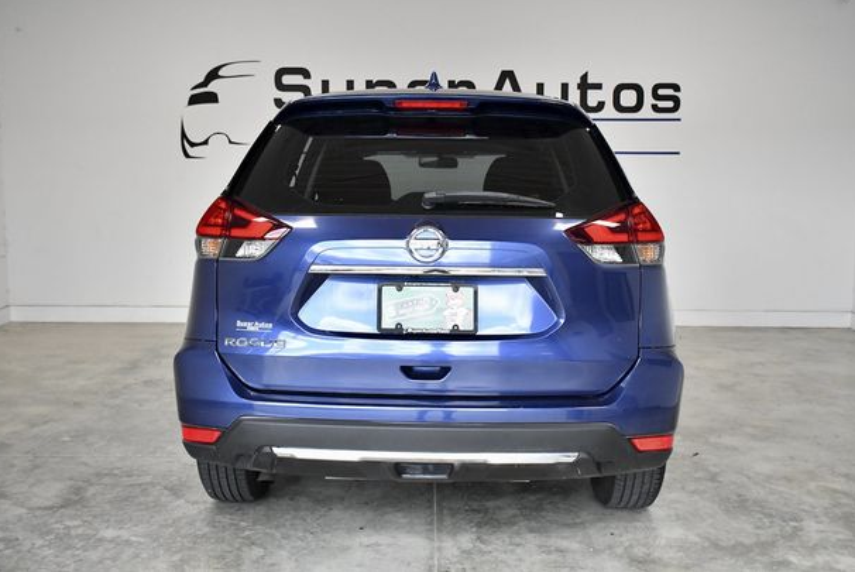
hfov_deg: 50.7
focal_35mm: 38
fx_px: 903
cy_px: 272
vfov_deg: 35.1
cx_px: 435
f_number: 3.8
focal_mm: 24
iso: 2500
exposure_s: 1/2000
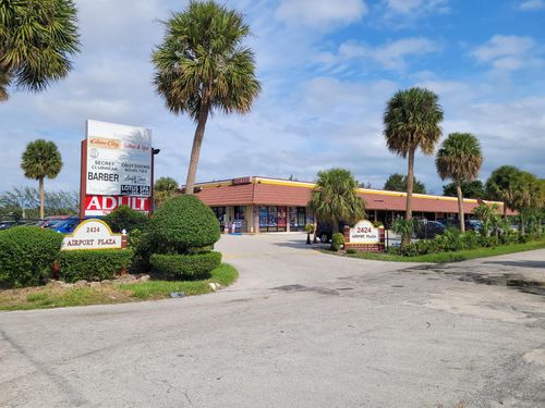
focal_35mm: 26
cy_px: 204
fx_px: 409
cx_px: 272
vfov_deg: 53.1
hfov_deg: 67.3
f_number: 1.8
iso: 40
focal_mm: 5.4
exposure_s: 1/3892
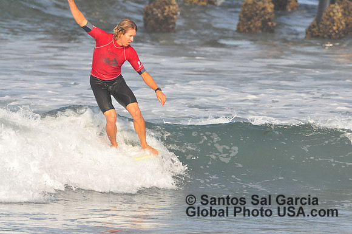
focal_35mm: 825
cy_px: 117
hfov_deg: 2.5
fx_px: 8055
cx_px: 176
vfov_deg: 1.7
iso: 1250
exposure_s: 1/1250
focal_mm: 550
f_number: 11
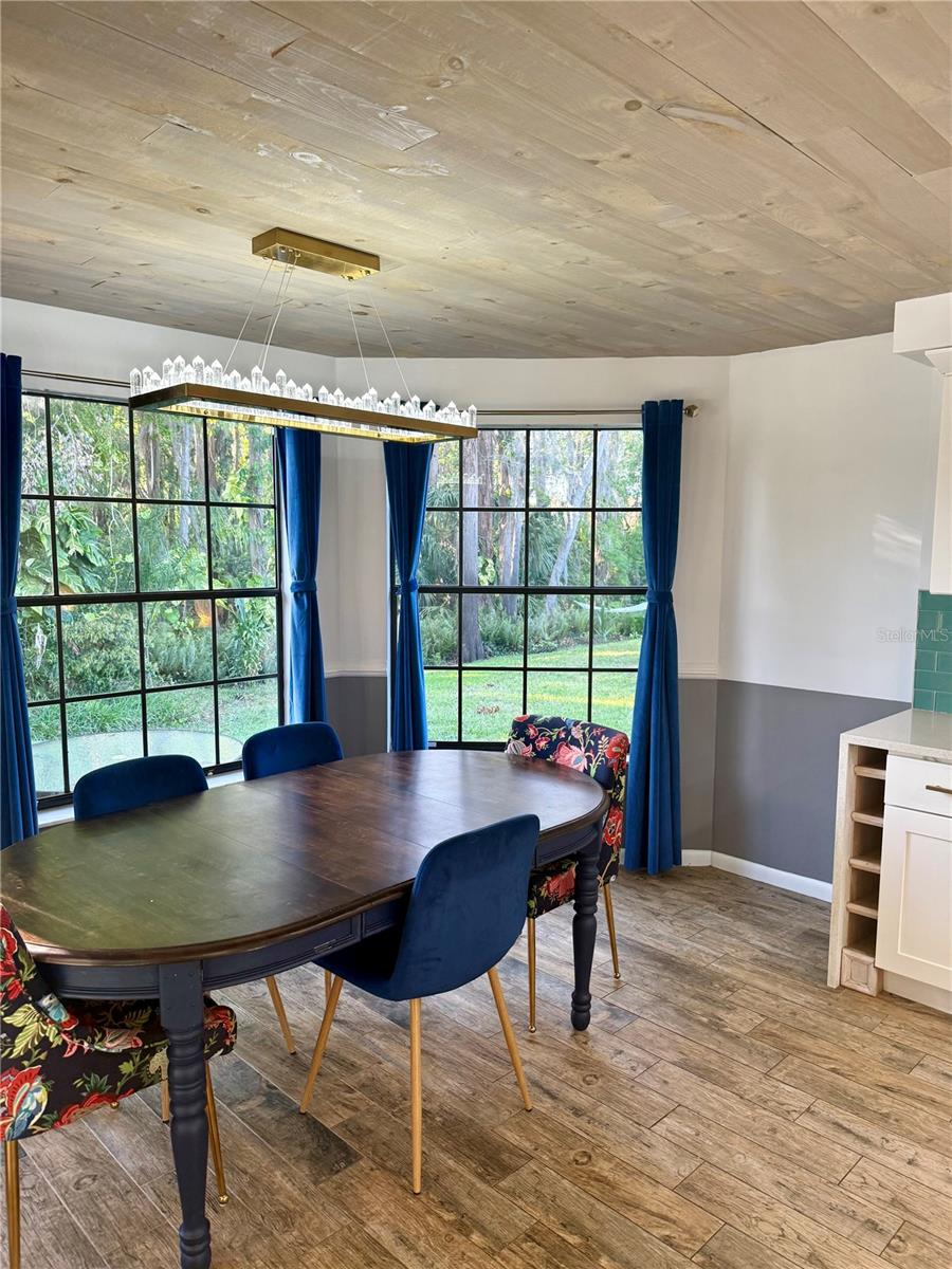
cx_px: 476
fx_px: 880
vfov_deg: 71.6
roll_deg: -0.6
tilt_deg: -5.4
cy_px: 634
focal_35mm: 24
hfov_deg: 56.8
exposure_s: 1/120
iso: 125
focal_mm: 6.76
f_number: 1.78
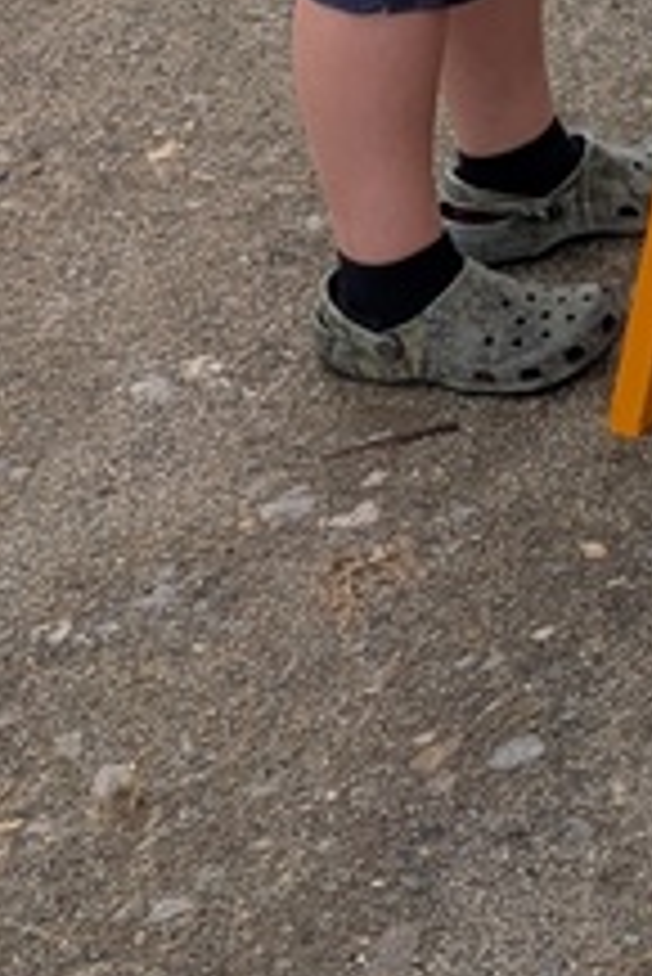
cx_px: 1626
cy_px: -261
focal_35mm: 118
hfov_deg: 10.0
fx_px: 3200
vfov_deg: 16.5
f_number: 1.68
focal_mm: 6.9
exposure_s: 1/1031
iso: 21
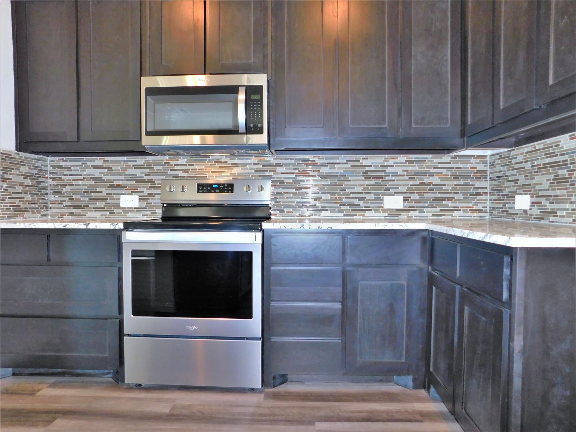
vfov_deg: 58.9
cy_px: 216
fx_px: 383
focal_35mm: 23
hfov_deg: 73.9
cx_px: 288
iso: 280
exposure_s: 1/30
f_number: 3
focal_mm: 4
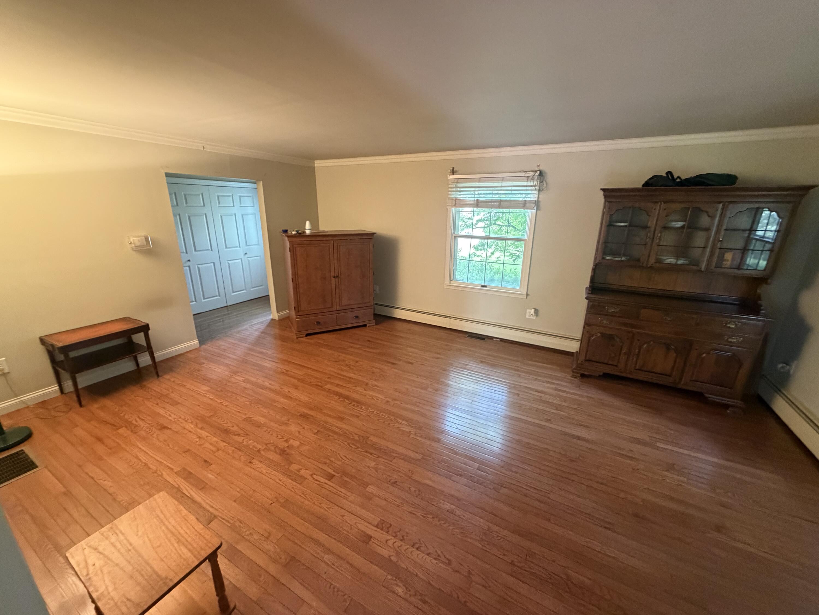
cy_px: 308
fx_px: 331
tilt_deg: -16.5
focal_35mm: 14
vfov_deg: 85.7
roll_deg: +0.7
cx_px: 410
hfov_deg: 102.1
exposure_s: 1/60
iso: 640
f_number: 2.2
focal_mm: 2.22
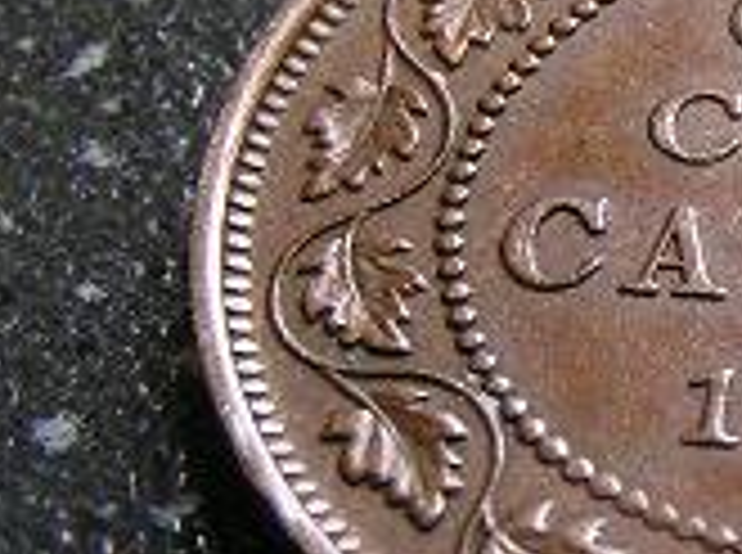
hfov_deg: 10.0
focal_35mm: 196
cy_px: 342
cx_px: 755
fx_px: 4192
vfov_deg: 7.5
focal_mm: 9.7
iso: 200
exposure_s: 1/6
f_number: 5.6
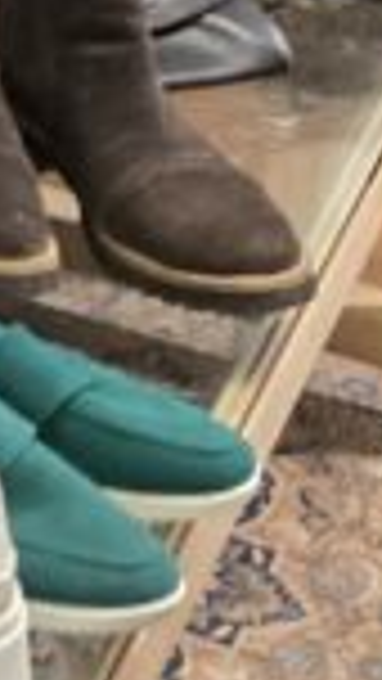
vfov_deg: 11.5
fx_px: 3060
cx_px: -989
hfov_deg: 6.2
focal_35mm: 170
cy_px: -635
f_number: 1.8
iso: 125
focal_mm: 5.4
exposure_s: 1/100
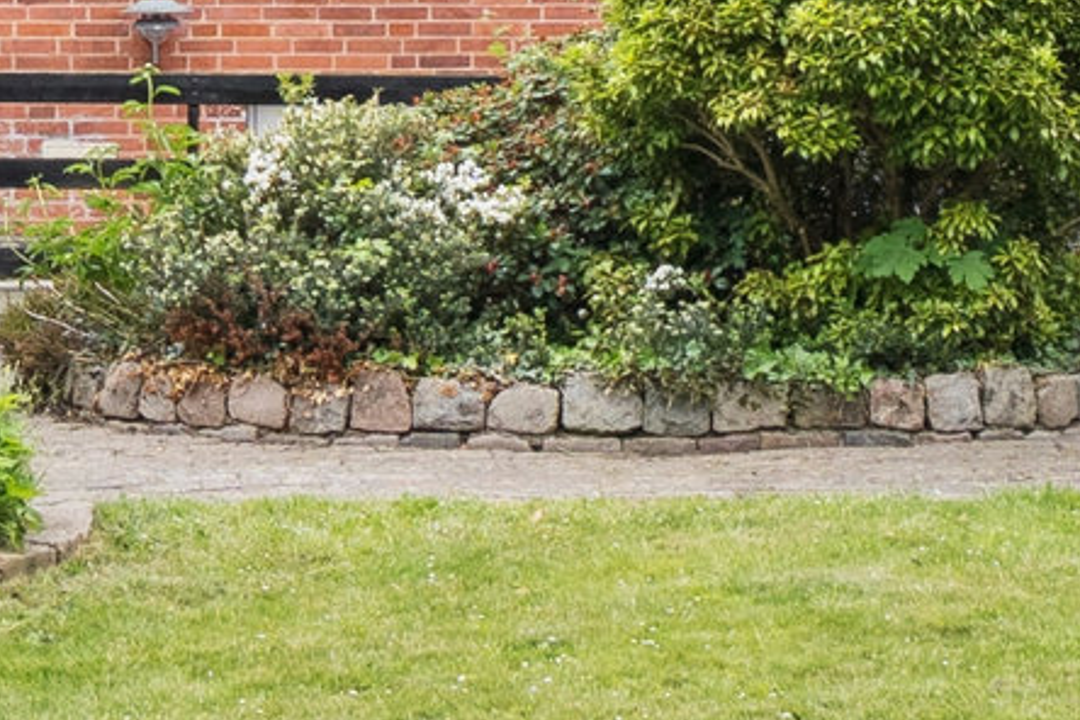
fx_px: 4412
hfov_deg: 13.9
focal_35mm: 147
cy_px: -795
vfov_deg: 8.7
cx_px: 409
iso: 250
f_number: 5.6
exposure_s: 1/200
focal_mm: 14.5
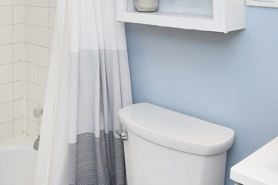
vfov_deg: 26.5
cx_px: 104
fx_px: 371
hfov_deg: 40.8
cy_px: -3
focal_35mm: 48
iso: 200
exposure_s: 1/100
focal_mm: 10
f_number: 5
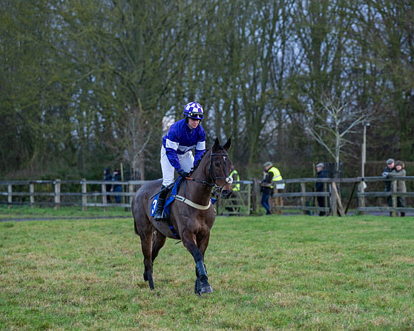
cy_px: 166
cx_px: 215
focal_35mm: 159
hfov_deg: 12.1
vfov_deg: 9.7
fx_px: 1948
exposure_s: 1/500
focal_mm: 140
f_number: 4
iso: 800
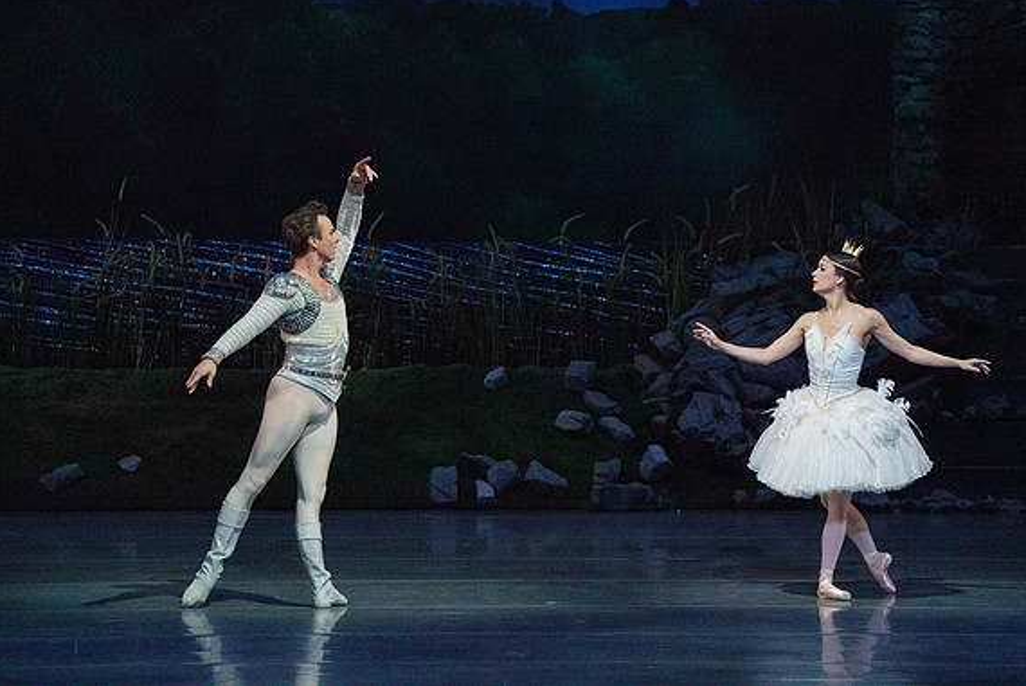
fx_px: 8699
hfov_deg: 6.8
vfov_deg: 4.5
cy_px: 339
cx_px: 517
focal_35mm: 305
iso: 8000
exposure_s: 1/320
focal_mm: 300
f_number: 5.6
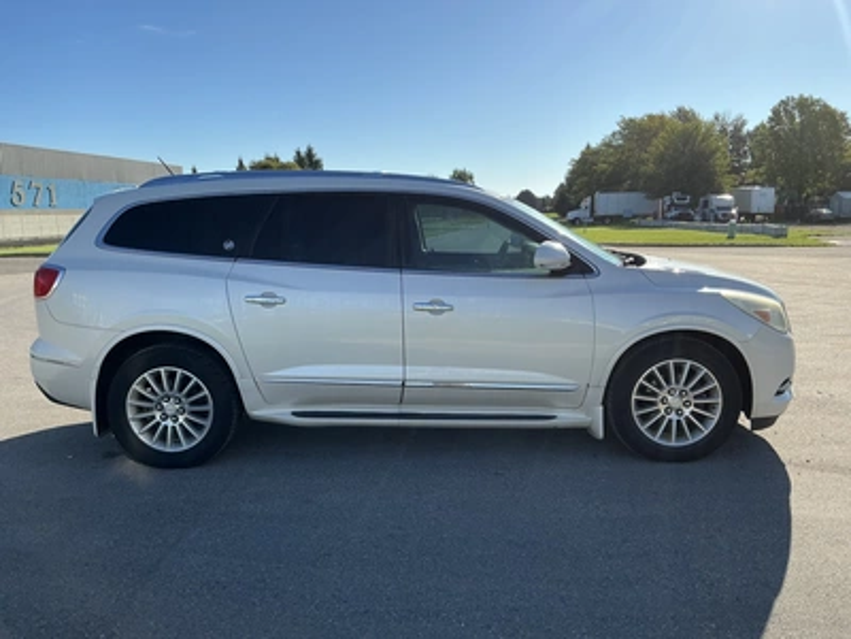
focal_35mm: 28
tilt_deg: -7.3
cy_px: 320
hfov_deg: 63.4
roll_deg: +1.3
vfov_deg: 49.7
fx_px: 688
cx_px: 426
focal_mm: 3
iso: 25
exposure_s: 1/1730
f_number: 1.8
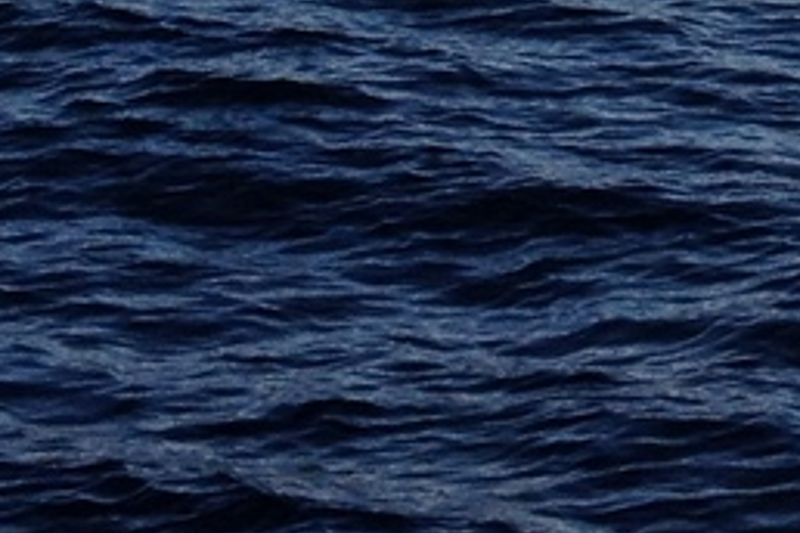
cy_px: -1057
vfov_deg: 5.7
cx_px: 772
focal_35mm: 226
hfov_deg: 9.1
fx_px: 5022
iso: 64
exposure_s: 1/1255
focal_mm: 4.28
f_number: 2.4
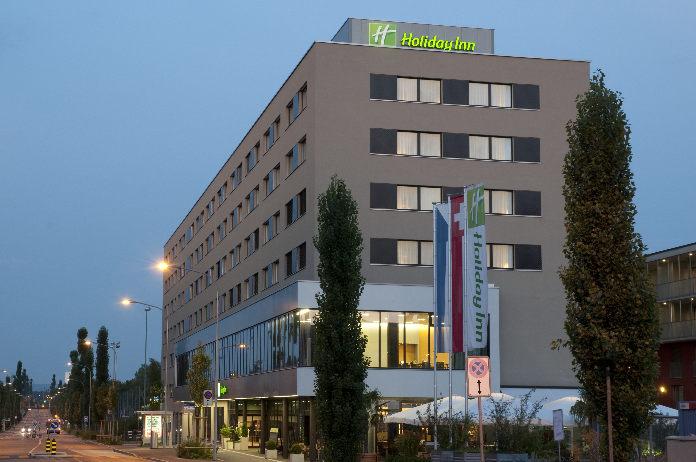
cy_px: 231
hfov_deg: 29.3
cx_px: 348
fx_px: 1332
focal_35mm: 69
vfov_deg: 19.7
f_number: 11
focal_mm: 46
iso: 200
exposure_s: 1
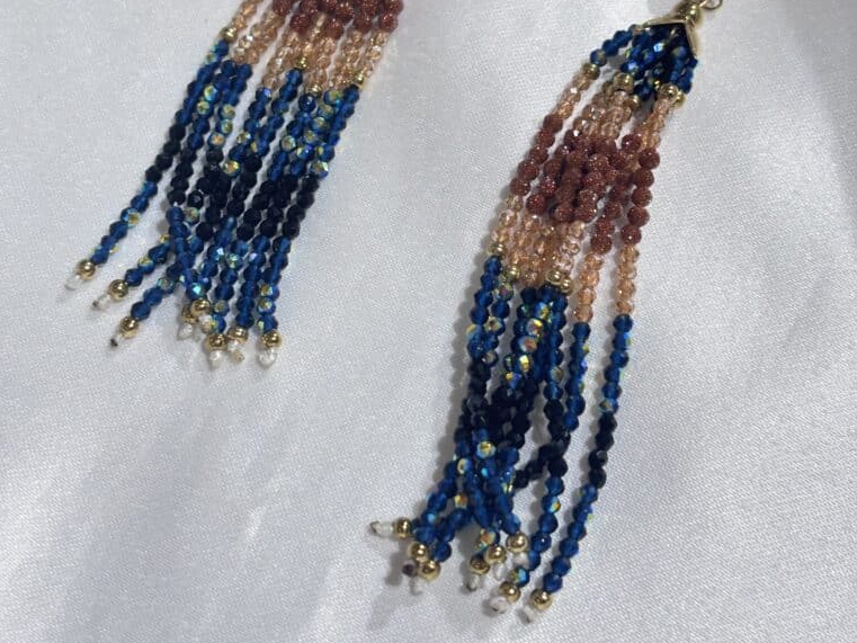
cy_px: 208
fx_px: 1733
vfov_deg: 20.9
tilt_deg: -59.8
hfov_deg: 27.8
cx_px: 426
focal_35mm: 70
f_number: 1.6
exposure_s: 1/100
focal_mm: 5.96
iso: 32
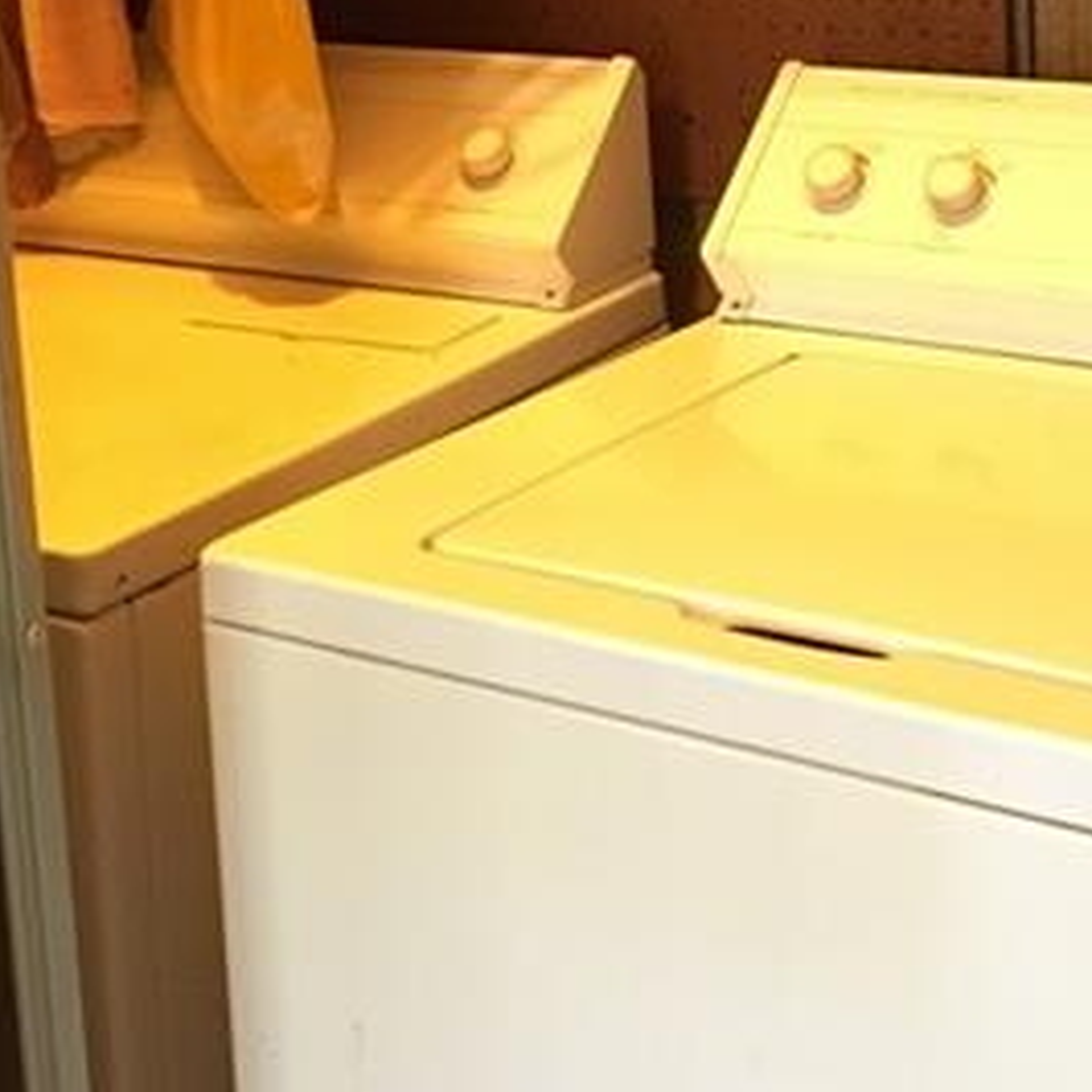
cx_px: 575
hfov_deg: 23.4
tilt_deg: -10.9
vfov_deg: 22.8
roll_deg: +1.6
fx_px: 2641
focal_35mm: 74
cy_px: 111
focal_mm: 4.15
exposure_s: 1/15
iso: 320
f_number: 2.2
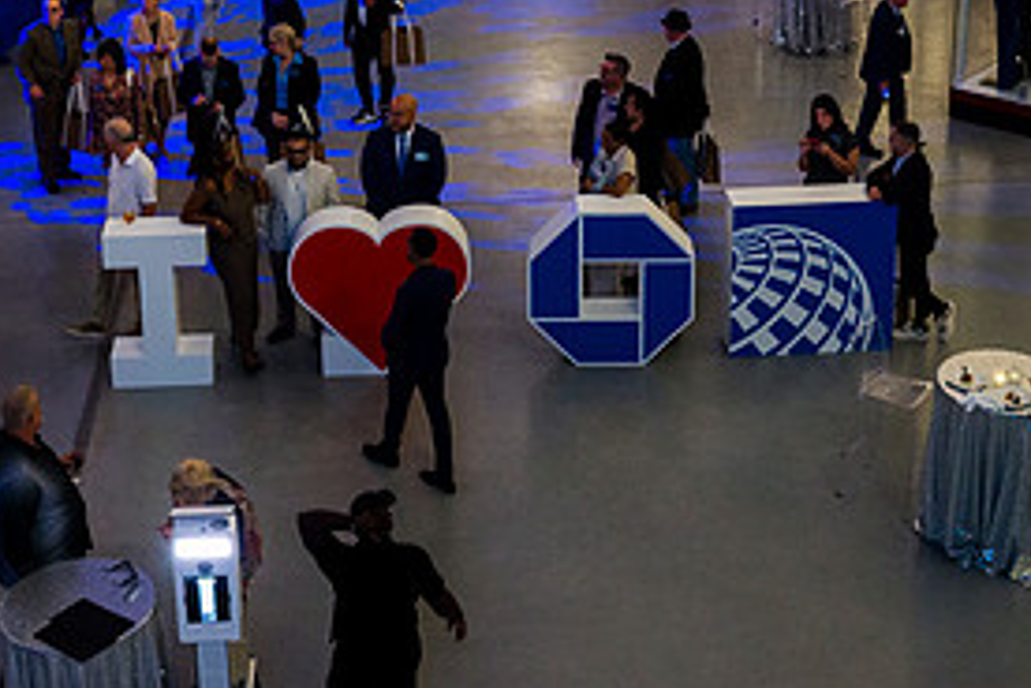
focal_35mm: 61
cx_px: 504
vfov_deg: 21.6
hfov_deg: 32.9
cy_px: 17
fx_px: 1747
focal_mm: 29
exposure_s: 1/50
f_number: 4.5
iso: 1250
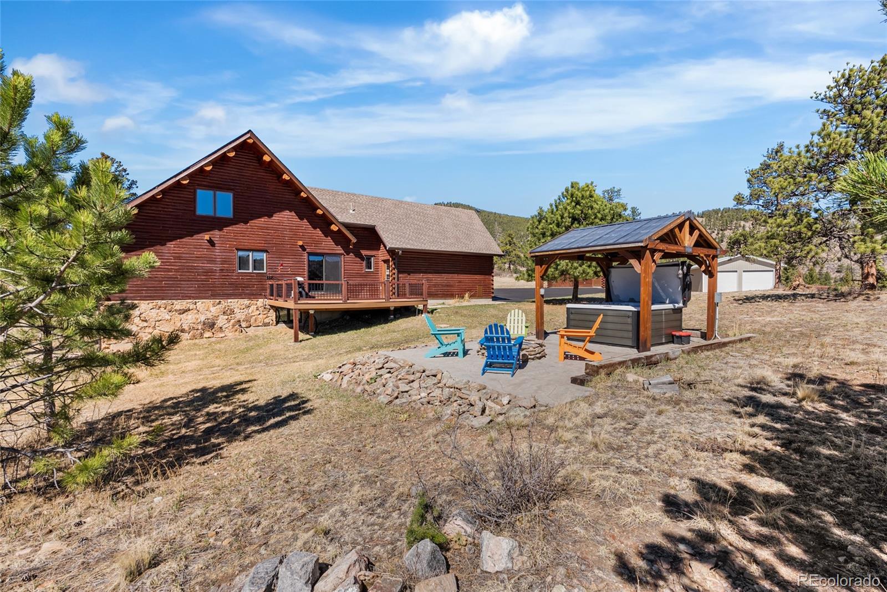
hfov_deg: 96.7
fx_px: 394
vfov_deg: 73.8
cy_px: 296
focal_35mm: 16
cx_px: 444
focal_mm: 16
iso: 200
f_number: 8
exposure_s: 1/200
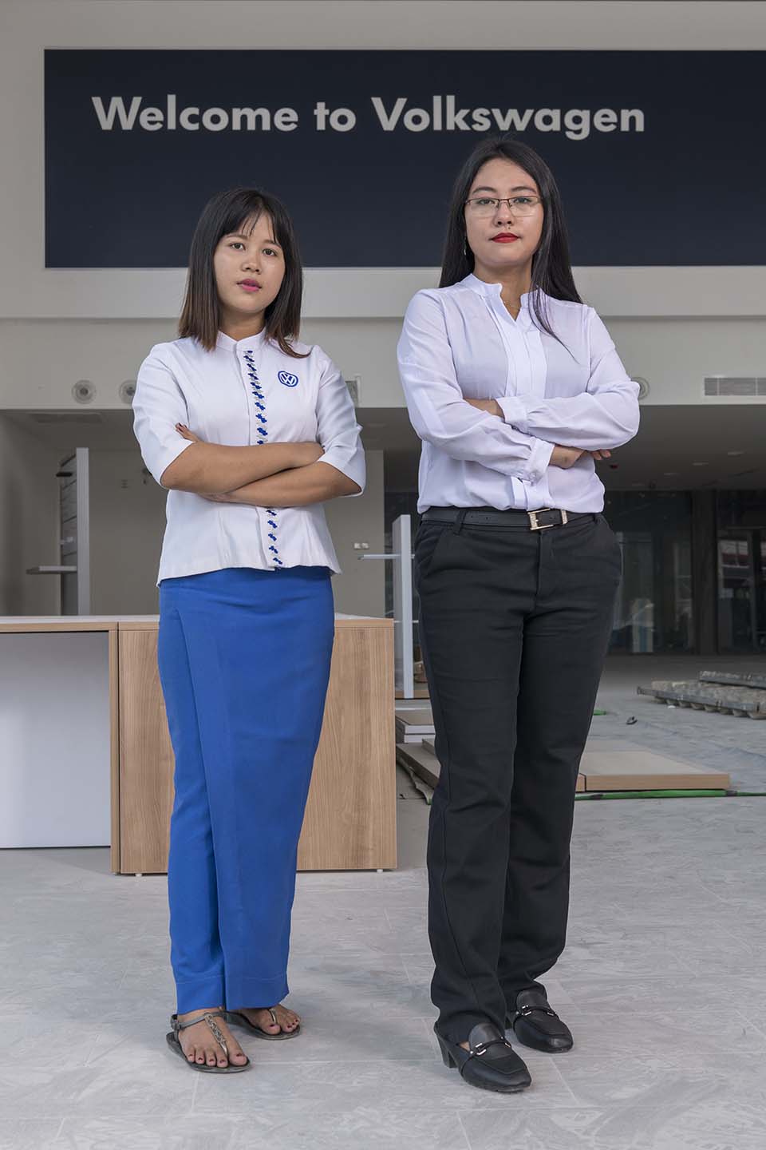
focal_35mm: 50
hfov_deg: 27.0
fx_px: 1596
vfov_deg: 39.6
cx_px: 383
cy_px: 575
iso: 500
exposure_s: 1/200
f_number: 9
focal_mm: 50
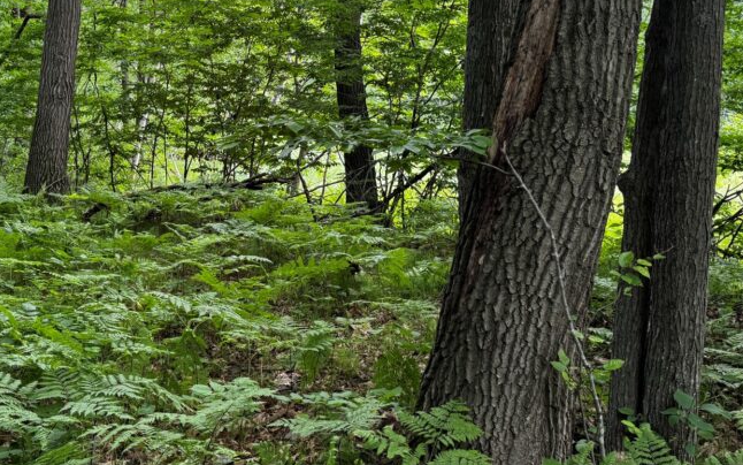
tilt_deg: -3.7
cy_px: 119
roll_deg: -1.5
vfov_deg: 30.1
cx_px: 259
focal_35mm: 42
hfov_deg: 46.6
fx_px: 851
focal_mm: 6.76
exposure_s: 1/121
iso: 125
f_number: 1.78
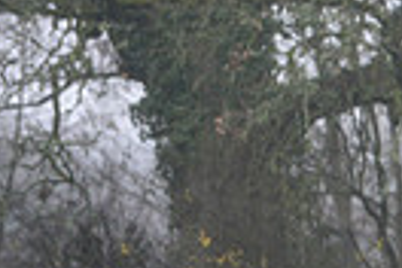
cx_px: 859
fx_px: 9792
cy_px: 314
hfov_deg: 2.3
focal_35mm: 877
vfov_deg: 1.6
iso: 1600
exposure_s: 1/800
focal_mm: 200
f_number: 2.8
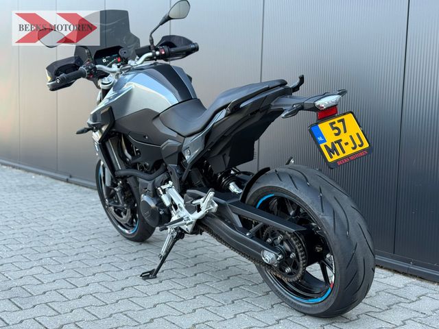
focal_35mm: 48
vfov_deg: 30.3
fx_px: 609
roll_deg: -1.2
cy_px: 164
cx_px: 220
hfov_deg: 39.7
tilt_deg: -5.0
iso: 100
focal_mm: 6.76
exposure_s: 1/242
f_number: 1.78
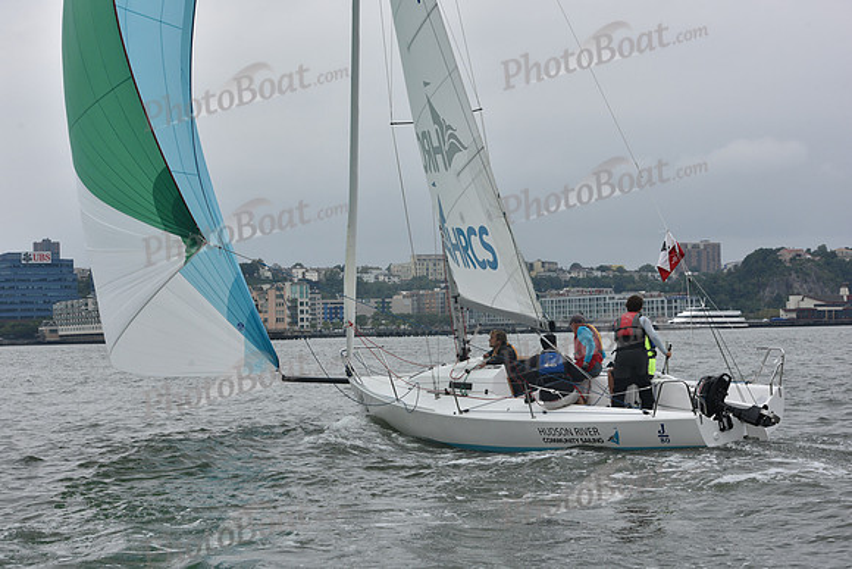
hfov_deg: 28.8
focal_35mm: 70
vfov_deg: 19.5
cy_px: 284
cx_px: 426
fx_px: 1657
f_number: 10
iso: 400
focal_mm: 70
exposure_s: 1/800
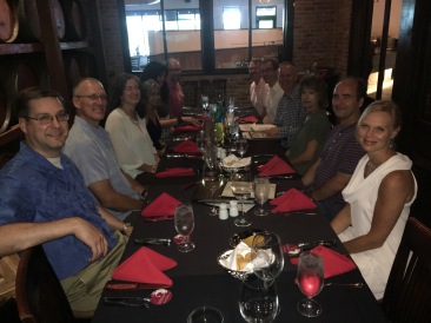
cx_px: 216
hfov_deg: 61.7
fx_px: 361
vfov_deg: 48.2
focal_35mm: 29
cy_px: 162
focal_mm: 4.15
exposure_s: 1/16
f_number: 2.2
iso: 200
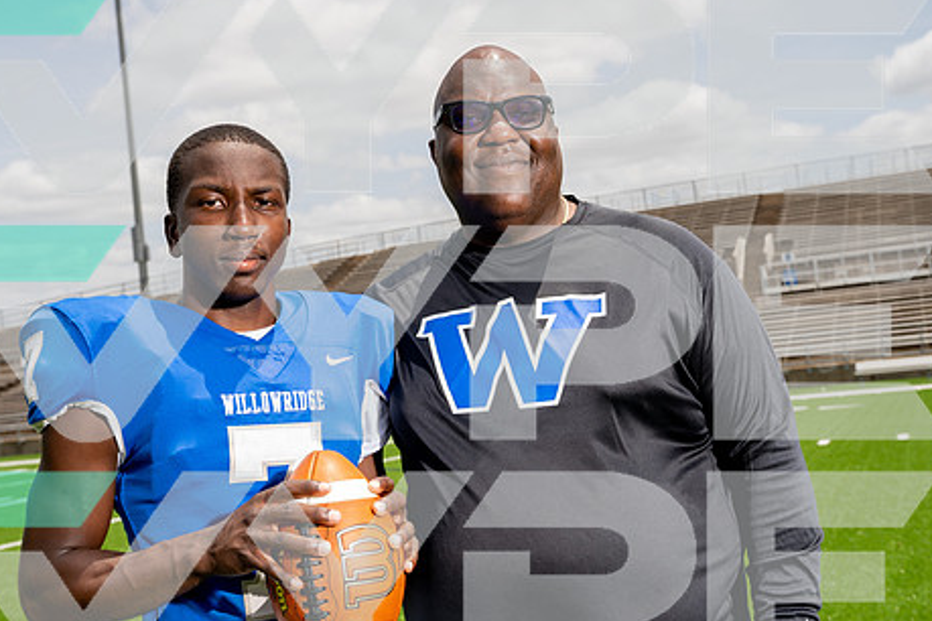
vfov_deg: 28.1
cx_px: 430
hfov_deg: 41.1
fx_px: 1243
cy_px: 334
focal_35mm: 48
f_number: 7.1
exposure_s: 1/250
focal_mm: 38
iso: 100
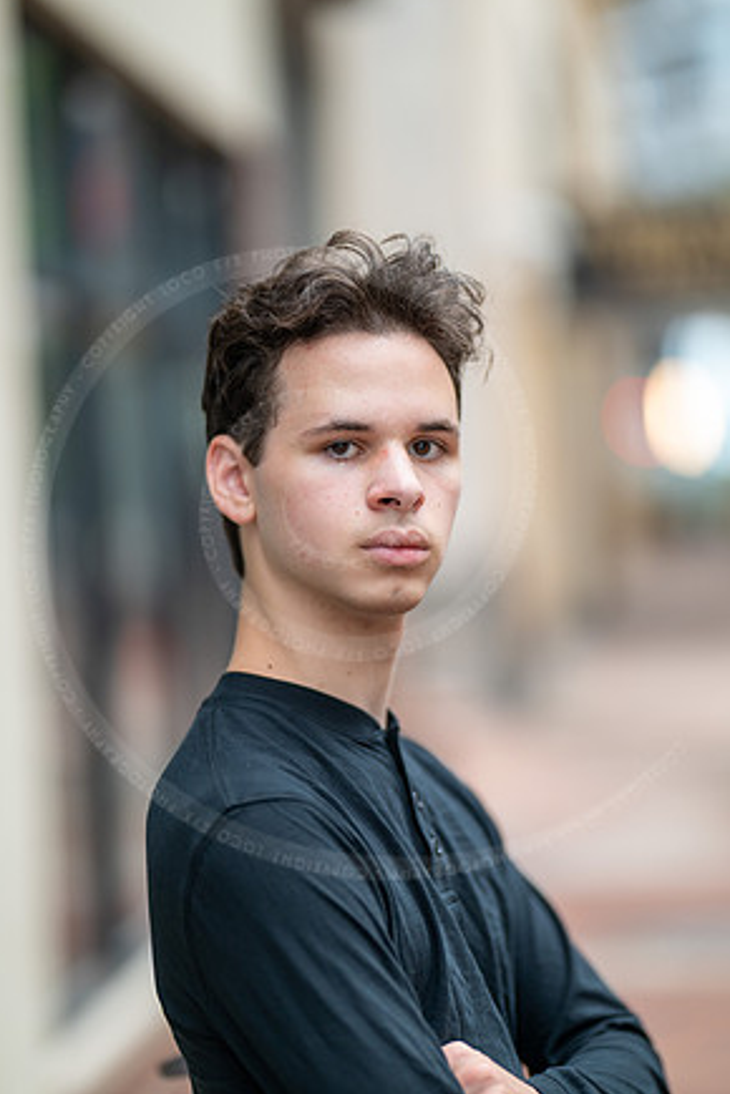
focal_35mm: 88
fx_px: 2676
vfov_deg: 23.1
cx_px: 362
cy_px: 553
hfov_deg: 15.5
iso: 250
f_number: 1.2
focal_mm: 85
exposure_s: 1/320
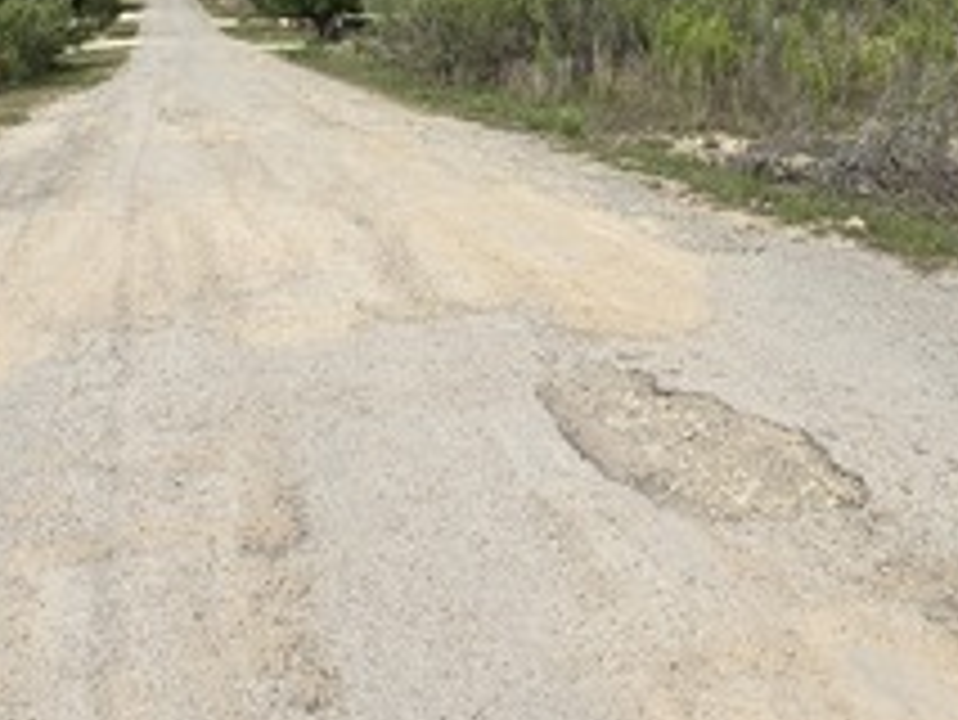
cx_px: 441
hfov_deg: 47.8
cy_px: -216
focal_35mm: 39
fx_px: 1080
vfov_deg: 29.6
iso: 25
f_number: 2.2
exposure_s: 1/2397
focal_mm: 1.7
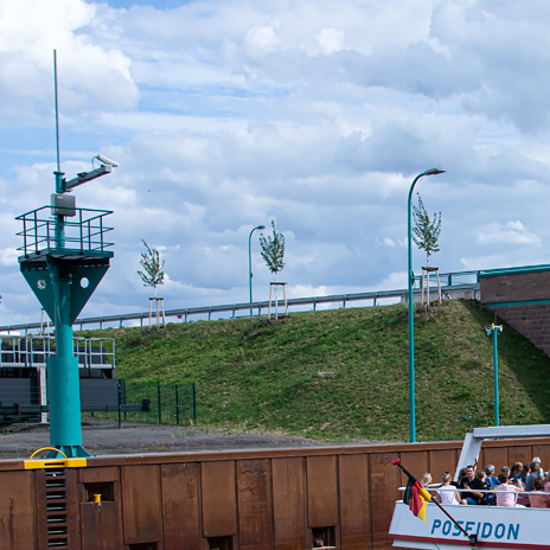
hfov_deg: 24.3
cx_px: 608
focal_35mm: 66
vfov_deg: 25.5
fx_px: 1186
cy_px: 471
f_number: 8
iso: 200
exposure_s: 1/500
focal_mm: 20
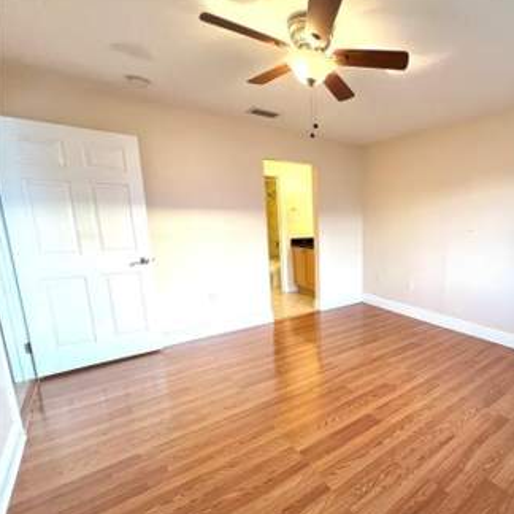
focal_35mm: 17
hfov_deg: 78.6
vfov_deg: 83.9
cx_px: 376
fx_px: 286
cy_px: 274
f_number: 1.8
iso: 250
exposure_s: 1/60
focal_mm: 1.57
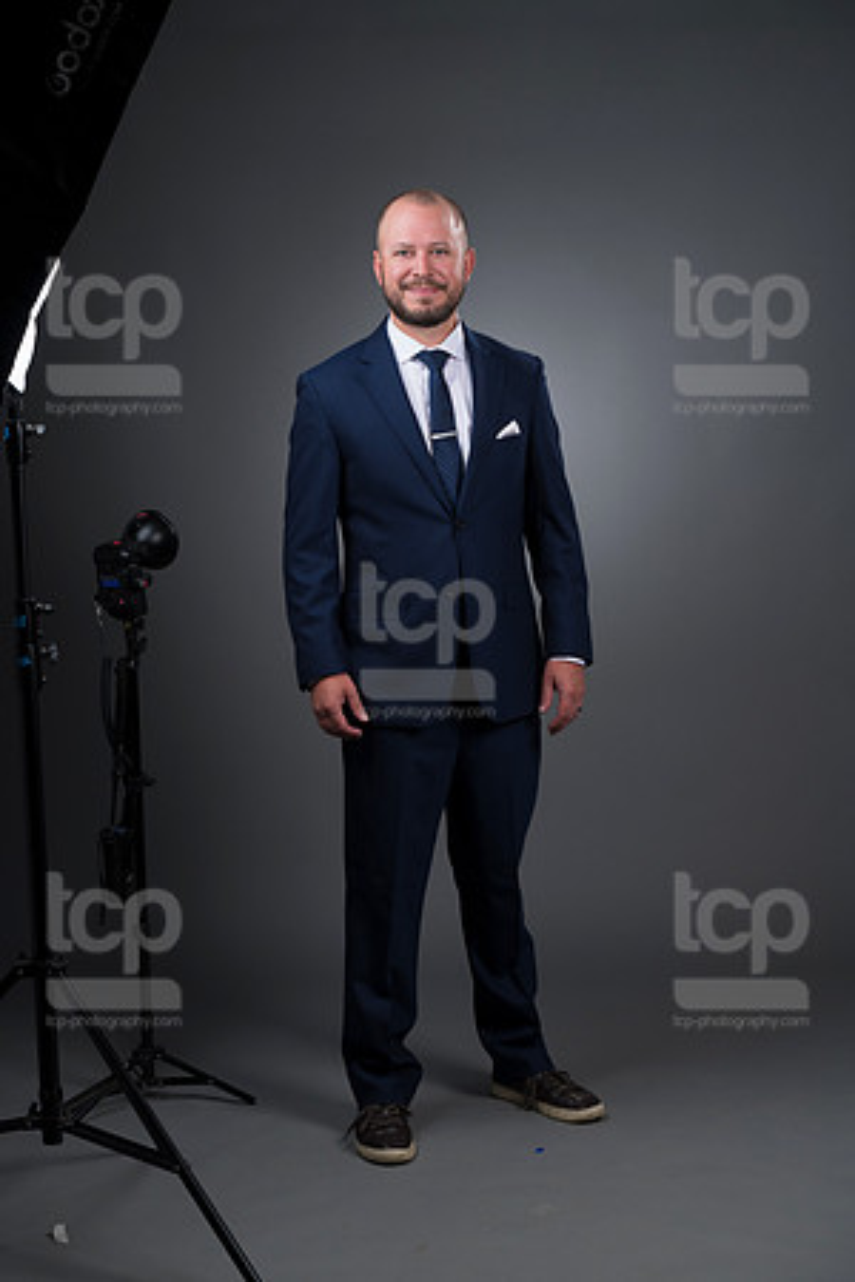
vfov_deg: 25.4
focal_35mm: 80
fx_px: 2850
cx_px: 428
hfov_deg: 17.1
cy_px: 641
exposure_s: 1/250
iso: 160
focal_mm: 80
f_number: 5.6
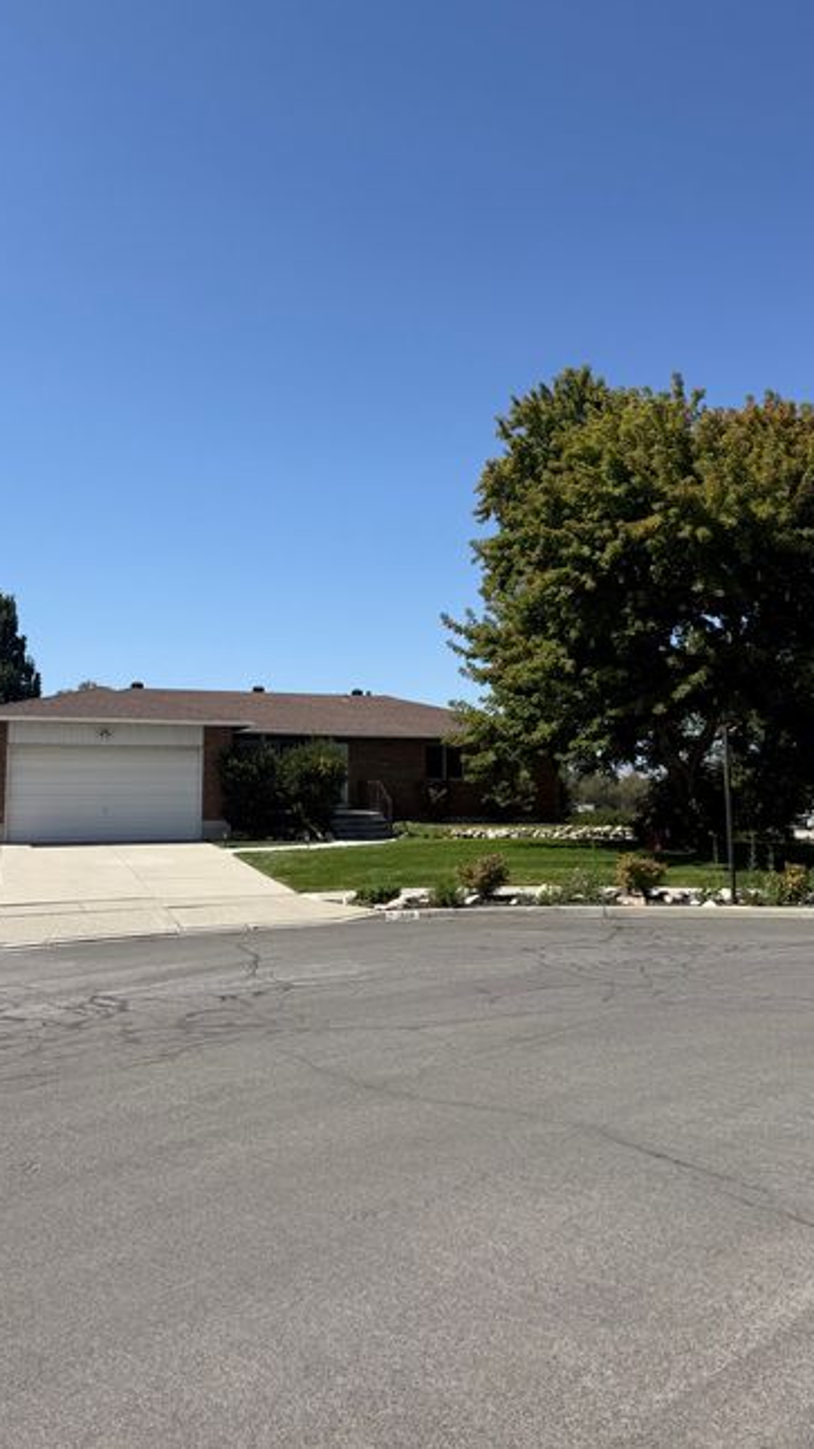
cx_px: 370
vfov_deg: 69.9
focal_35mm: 27
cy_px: 703
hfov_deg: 42.8
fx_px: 1037
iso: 80
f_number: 1.78
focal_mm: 6.76
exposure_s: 1/5319
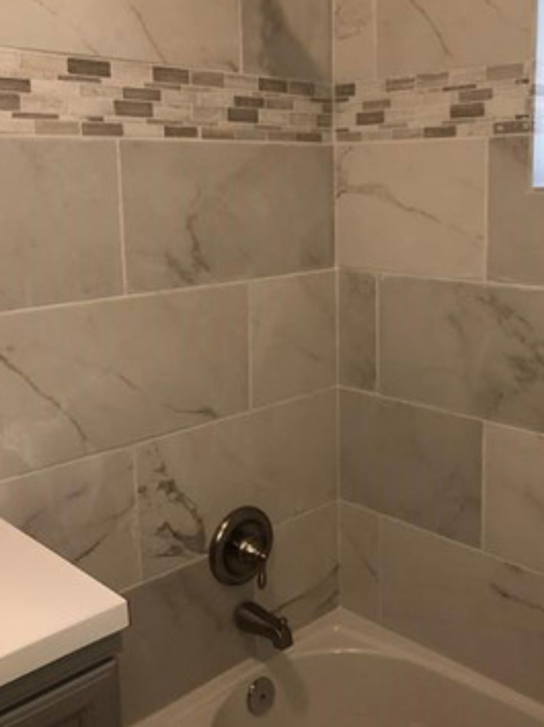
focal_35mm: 38
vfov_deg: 48.8
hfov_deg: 37.4
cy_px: 310
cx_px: 343
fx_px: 797
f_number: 1.8
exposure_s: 1/60
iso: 64
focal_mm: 3.99
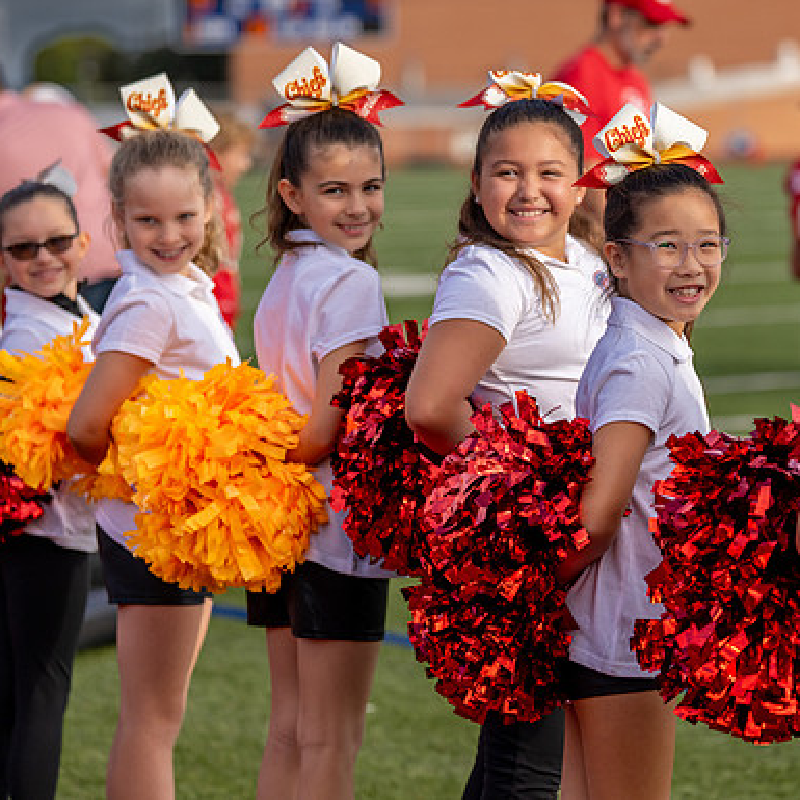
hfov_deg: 11.2
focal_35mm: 156
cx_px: 489
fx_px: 4079
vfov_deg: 11.2
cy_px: 343
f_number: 2.8
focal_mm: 105
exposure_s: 1/3200
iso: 200
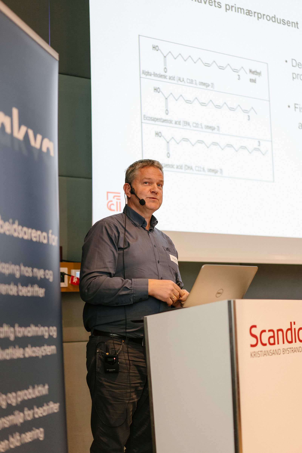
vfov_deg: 36.2
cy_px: 226
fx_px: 691
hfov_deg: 24.7
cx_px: 151
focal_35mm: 55
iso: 160
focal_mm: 55
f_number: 1.8
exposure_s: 1/125
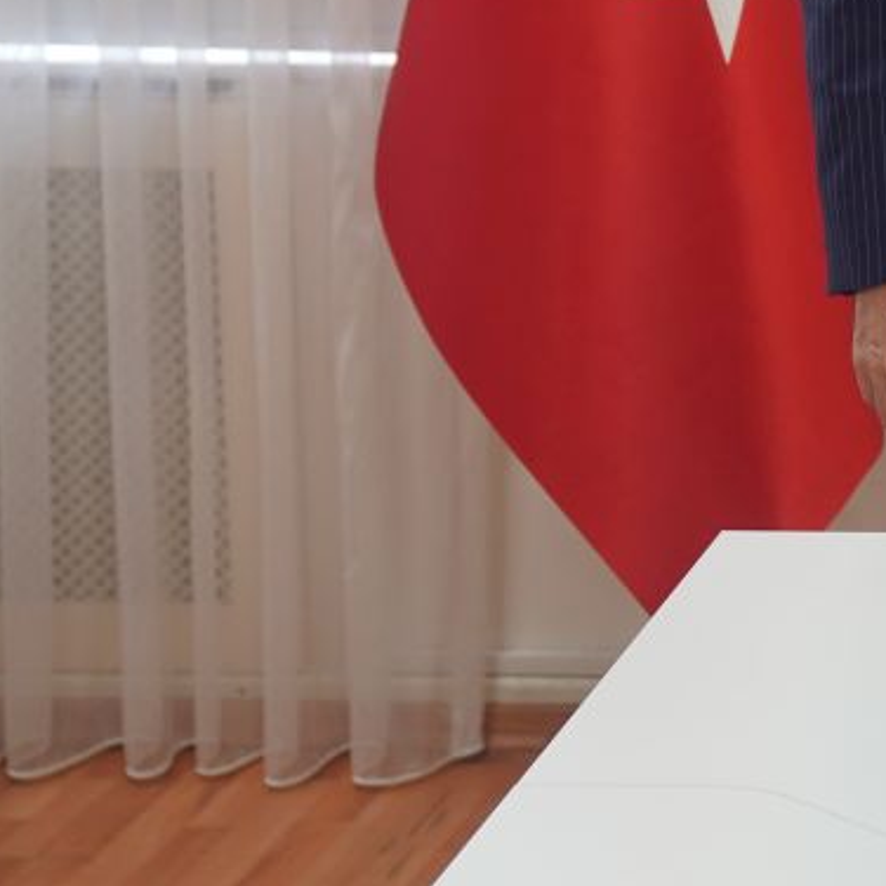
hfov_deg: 14.1
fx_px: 3243
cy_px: -196
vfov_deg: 15.0
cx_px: 1518
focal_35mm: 112
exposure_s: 1/125
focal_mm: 33
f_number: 3.2
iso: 1000
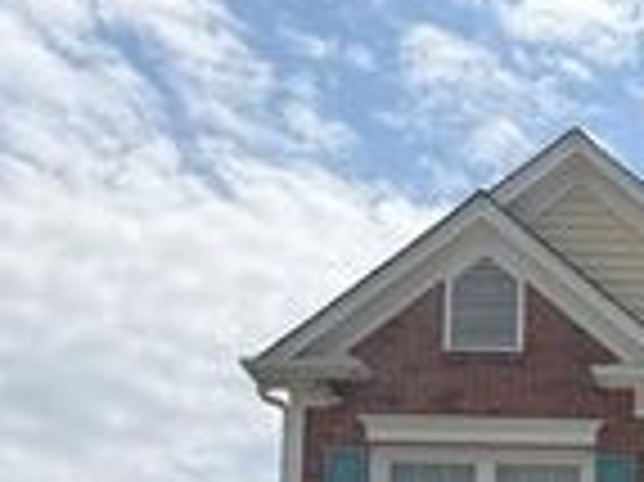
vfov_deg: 16.0
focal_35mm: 84
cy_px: 741
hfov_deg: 21.2
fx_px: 1561
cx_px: 833
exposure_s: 1/8130
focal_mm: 6.76
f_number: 1.78
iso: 80
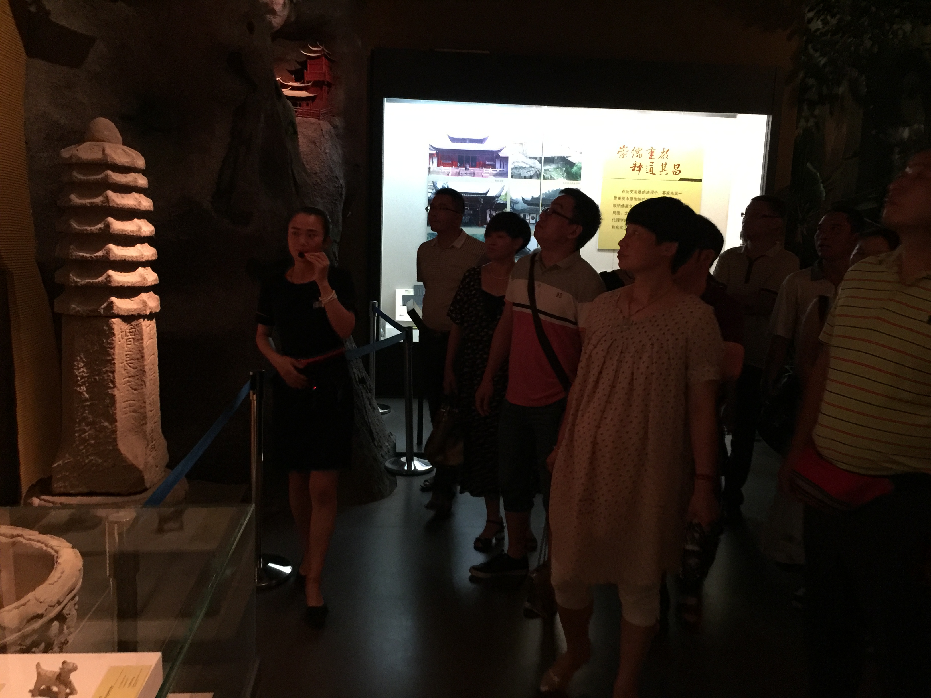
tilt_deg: -7.6
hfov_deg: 61.7
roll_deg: -1.1
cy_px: 349
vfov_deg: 48.2
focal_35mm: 29
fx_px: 780
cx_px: 466
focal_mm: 4.15
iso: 200
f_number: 2.2
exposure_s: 1/8
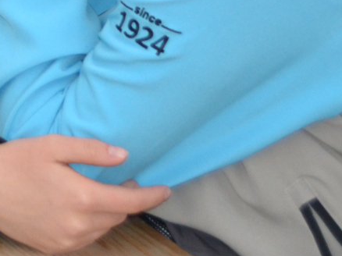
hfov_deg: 8.8
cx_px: -294
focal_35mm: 216
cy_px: -264
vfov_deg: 6.6
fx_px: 2133
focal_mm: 32
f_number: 4.8
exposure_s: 1/60
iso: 1100
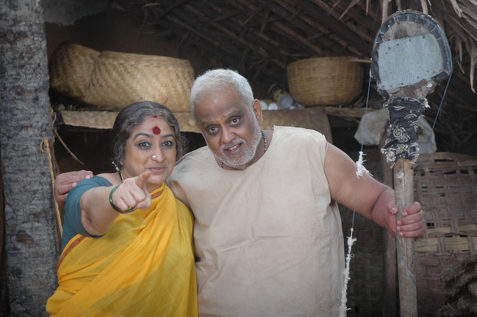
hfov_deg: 26.0
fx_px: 1033
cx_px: 238
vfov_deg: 17.5
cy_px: 158
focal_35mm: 78
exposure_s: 1/80
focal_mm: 52
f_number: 4.5
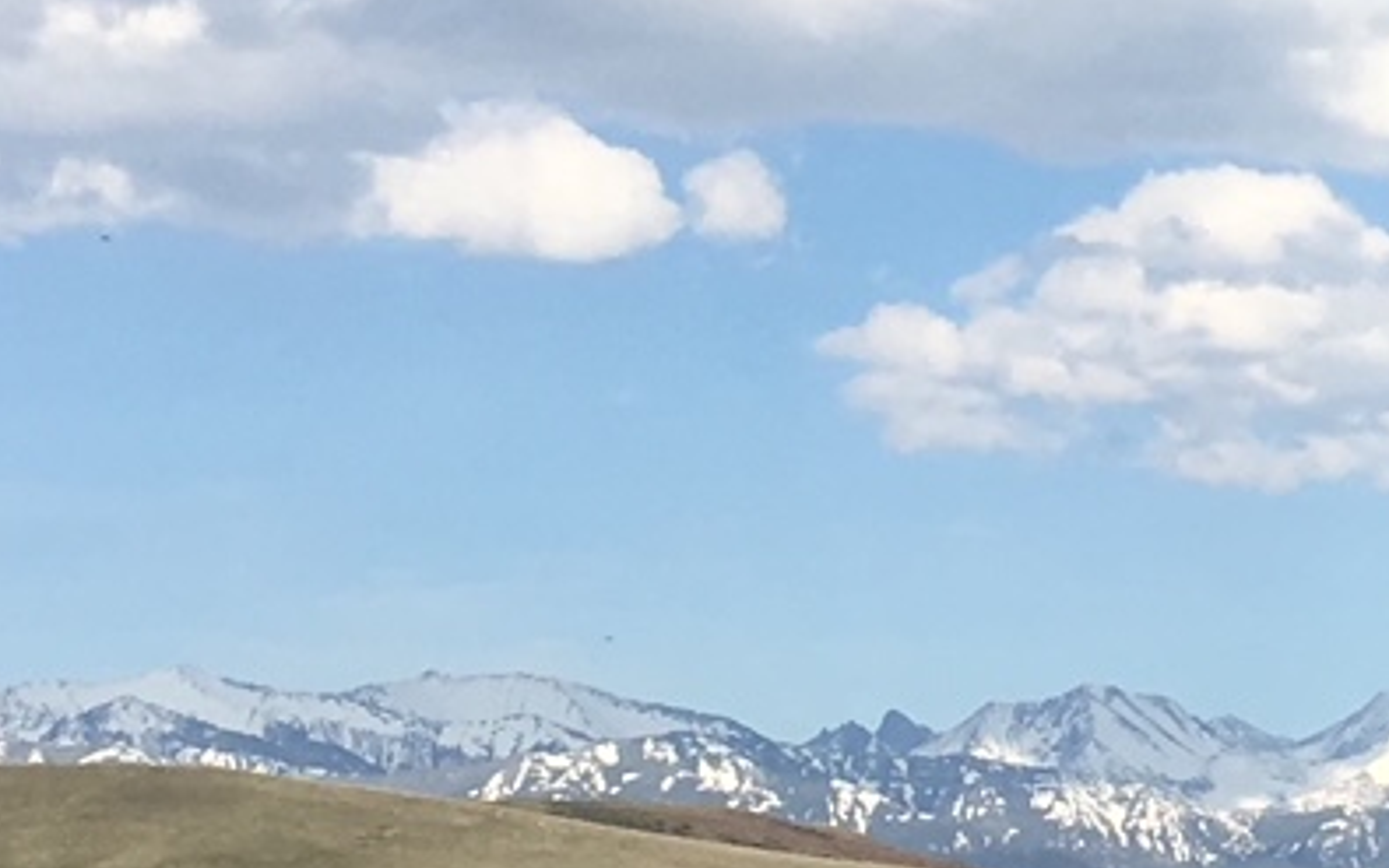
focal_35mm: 157
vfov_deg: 8.4
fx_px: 5944
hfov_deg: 12.8
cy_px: 285
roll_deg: +1.2
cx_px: 1941
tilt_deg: +8.6
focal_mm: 4.15
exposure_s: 1/1876
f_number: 2.2
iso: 25
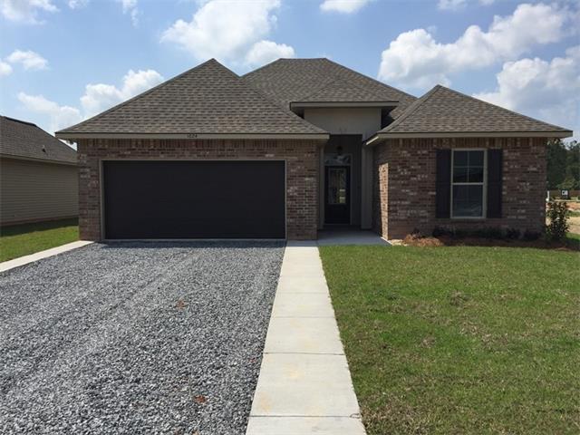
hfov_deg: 61.7
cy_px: 218
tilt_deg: -3.6
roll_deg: -0.7
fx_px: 486
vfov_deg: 48.2
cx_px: 290
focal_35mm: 29
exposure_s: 1/3300
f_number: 2.2
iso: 32
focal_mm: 4.15
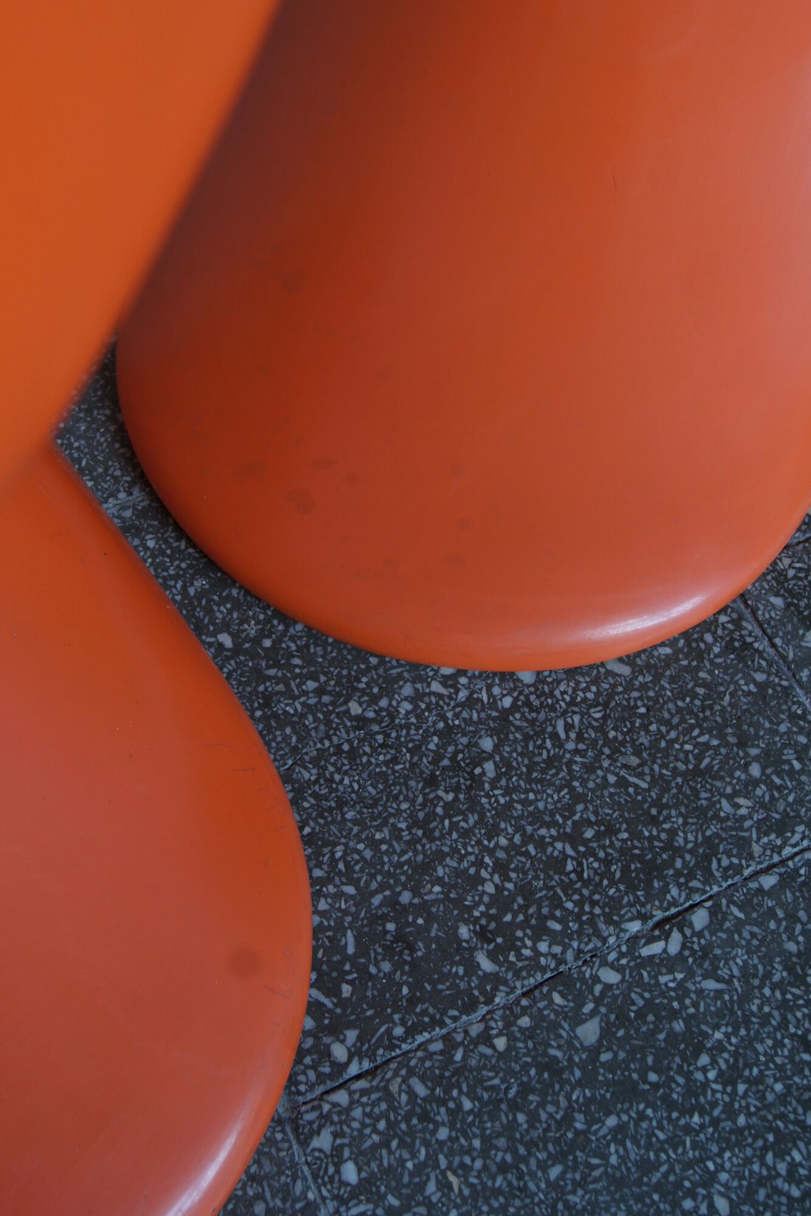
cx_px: 406
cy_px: 608
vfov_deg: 49.6
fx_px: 1318
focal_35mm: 39
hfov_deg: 34.2
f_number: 5.6
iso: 400
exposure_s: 1/40
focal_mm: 26
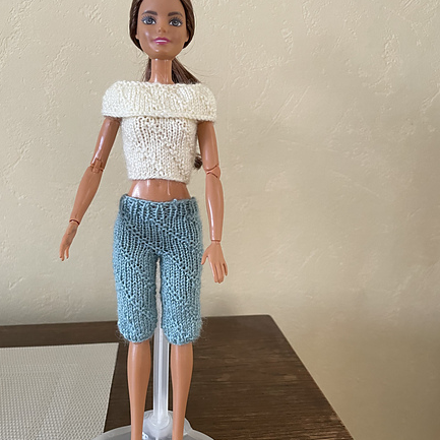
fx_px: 489
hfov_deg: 48.4
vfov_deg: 48.4
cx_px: 204
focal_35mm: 34
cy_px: 240
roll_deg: +0.0
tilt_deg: -12.6
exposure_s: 1/66
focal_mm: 4.2
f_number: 1.6
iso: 125
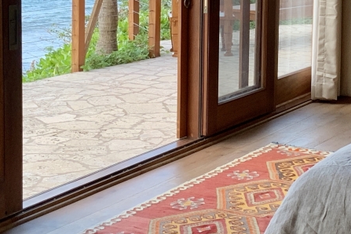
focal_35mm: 108
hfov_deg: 18.7
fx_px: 1053
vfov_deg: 12.6
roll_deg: -1.8
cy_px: 33
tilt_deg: -7.6
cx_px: 291
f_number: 1.8
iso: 64
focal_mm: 3
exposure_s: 1/120
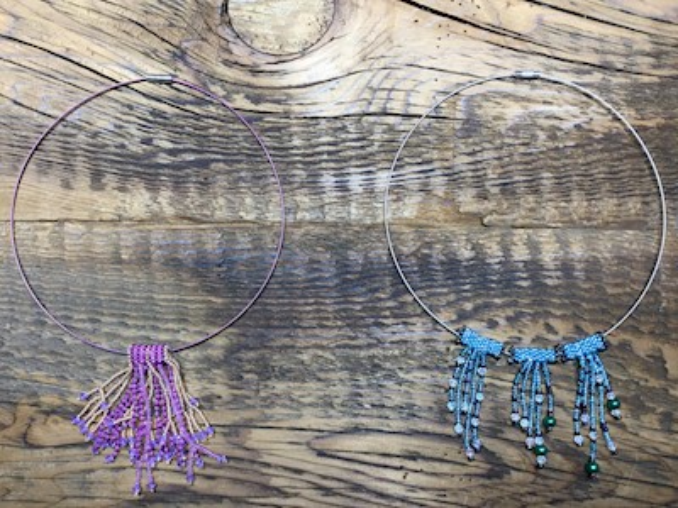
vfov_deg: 45.4
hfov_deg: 58.4
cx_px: 339
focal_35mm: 31
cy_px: 254
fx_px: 607
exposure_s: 1/120
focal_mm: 3.3
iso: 40
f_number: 2.4
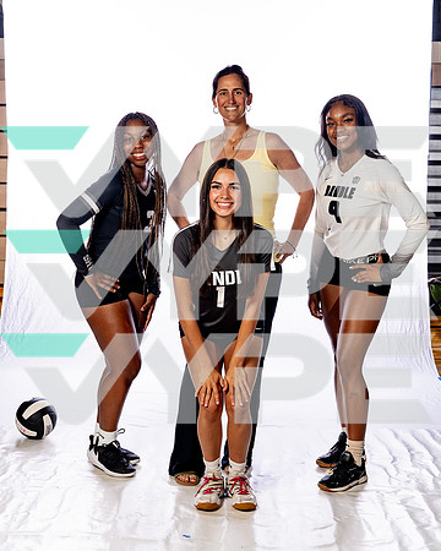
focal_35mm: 56
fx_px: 919
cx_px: 220
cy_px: 276
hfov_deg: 27.0
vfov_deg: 33.4
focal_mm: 40
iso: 250
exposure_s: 1/250
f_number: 7.1
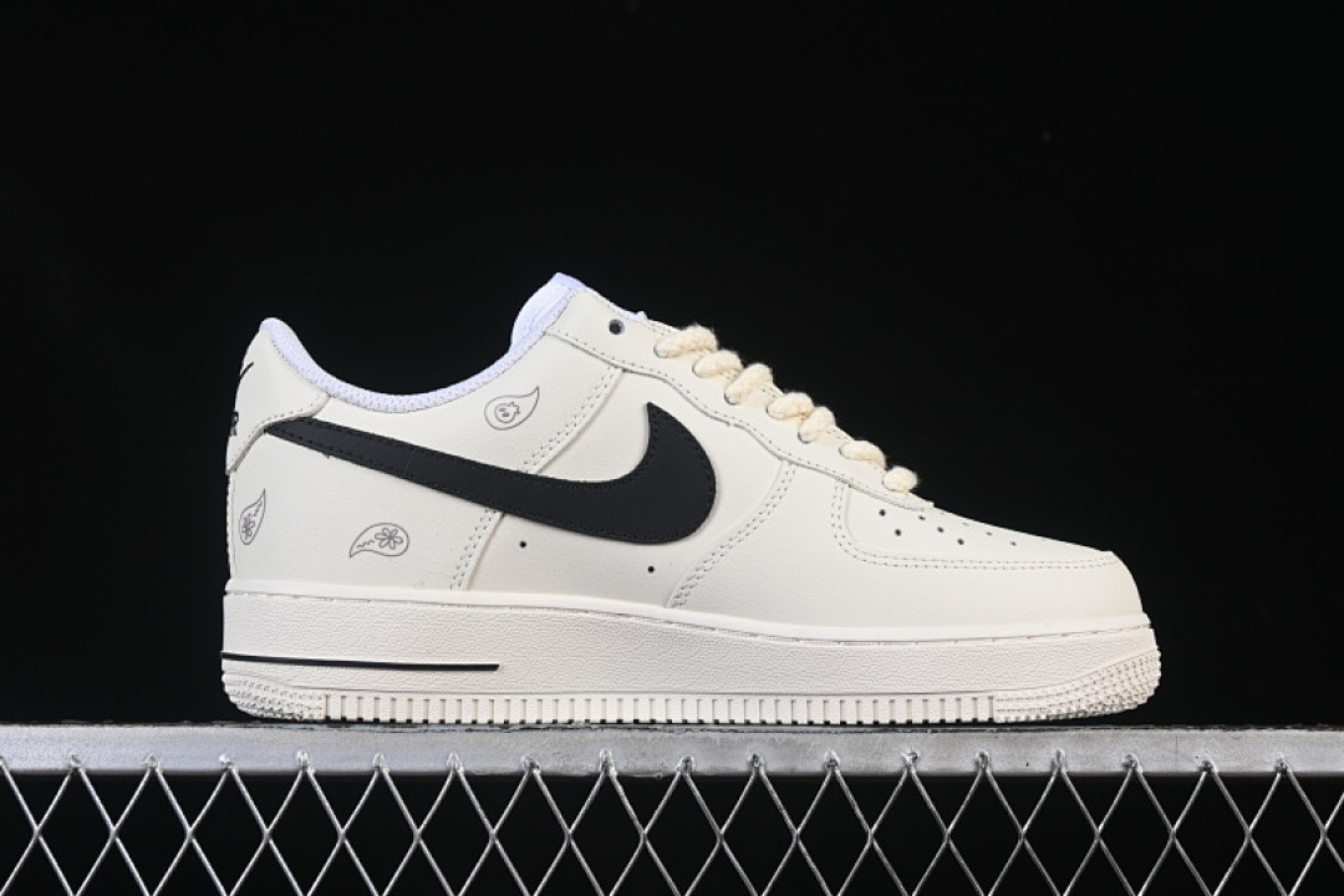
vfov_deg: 18.2
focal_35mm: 75
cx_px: 672
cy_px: 448
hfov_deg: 27.0
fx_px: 2800
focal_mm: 50
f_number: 8
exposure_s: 1/100
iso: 160
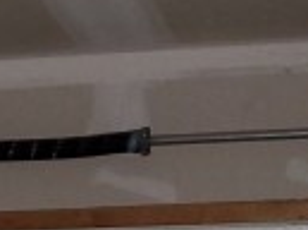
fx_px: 1837
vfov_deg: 6.8
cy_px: 518
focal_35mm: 207
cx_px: -153
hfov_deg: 9.3
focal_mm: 4.3
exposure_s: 1/12
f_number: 1.5
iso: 125
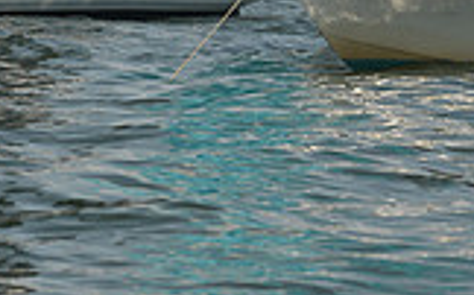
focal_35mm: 310
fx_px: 4002
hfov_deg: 6.8
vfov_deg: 4.1
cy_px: -497
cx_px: -13
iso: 320
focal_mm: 85
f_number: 5.6
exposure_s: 1/1250
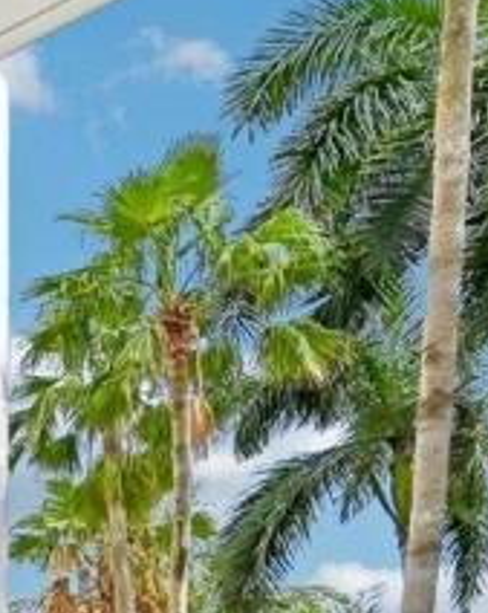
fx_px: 1212
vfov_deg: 23.3
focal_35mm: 67
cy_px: 893
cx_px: -647
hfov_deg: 15.0
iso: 2500
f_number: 10
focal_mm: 14
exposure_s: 1/4000
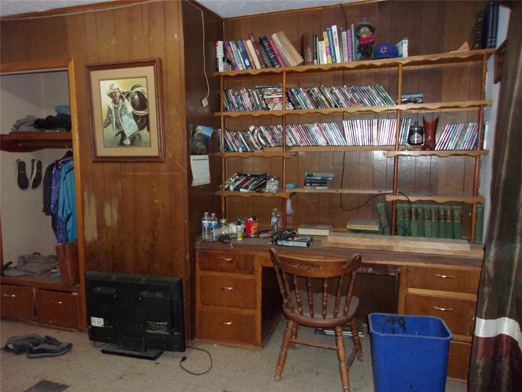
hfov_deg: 65.3
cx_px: 261
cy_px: 196
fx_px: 407
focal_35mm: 27
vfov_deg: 51.4
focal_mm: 4.9
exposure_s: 1/34
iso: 500
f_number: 3
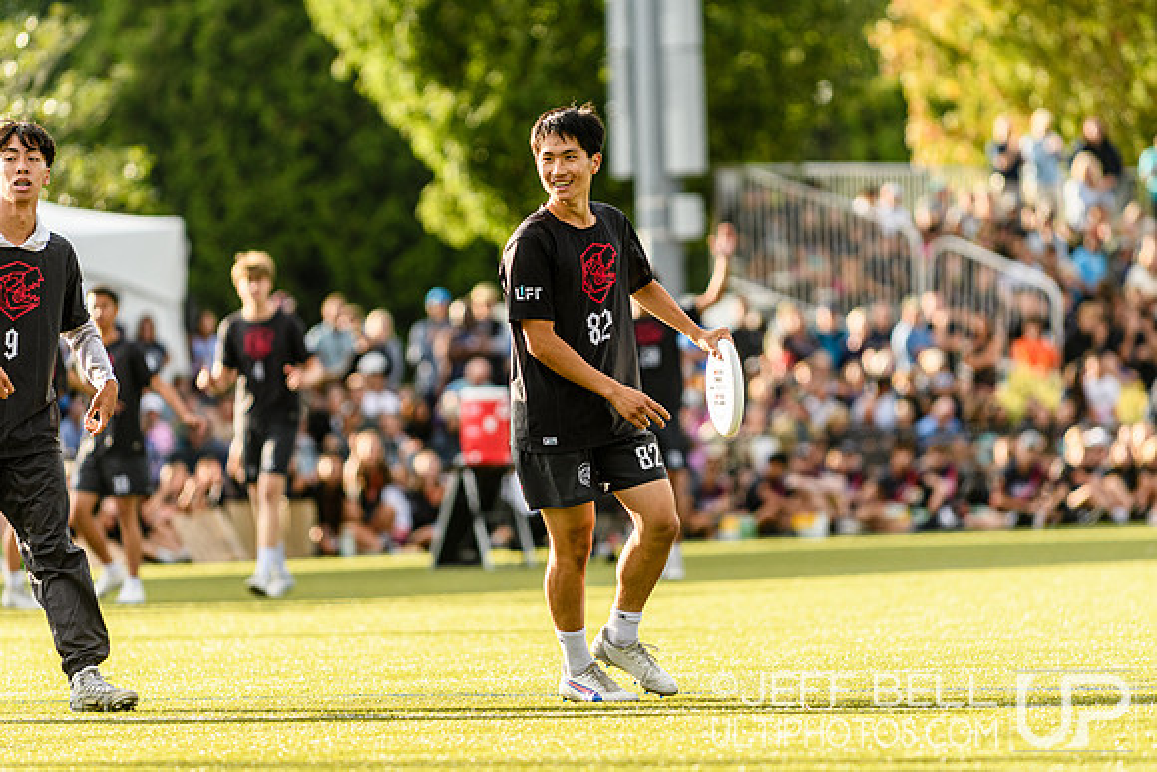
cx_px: 578
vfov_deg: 4.6
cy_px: 386
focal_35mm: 300
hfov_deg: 6.9
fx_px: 9643
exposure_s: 1/1250
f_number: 3.2
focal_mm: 200
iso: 400
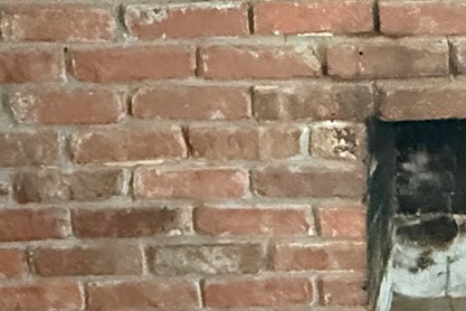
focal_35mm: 67
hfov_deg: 29.2
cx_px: 393
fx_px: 867
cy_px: 106
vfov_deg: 20.2
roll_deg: +1.1
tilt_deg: -11.6
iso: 1600
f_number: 2.2
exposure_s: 1/36
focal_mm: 2.22
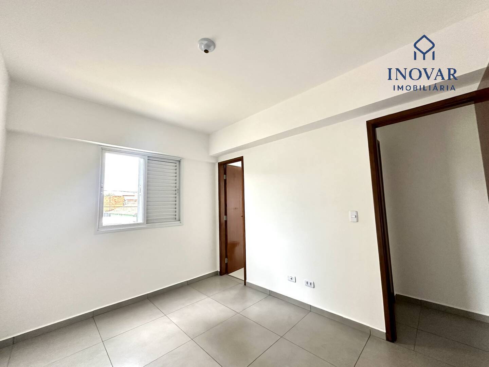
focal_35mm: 14
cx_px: 244
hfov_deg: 102.1
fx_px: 198
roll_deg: +1.2
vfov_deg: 85.7
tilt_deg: +5.5
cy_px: 184
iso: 320
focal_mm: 2.22
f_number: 2.2
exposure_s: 1/84
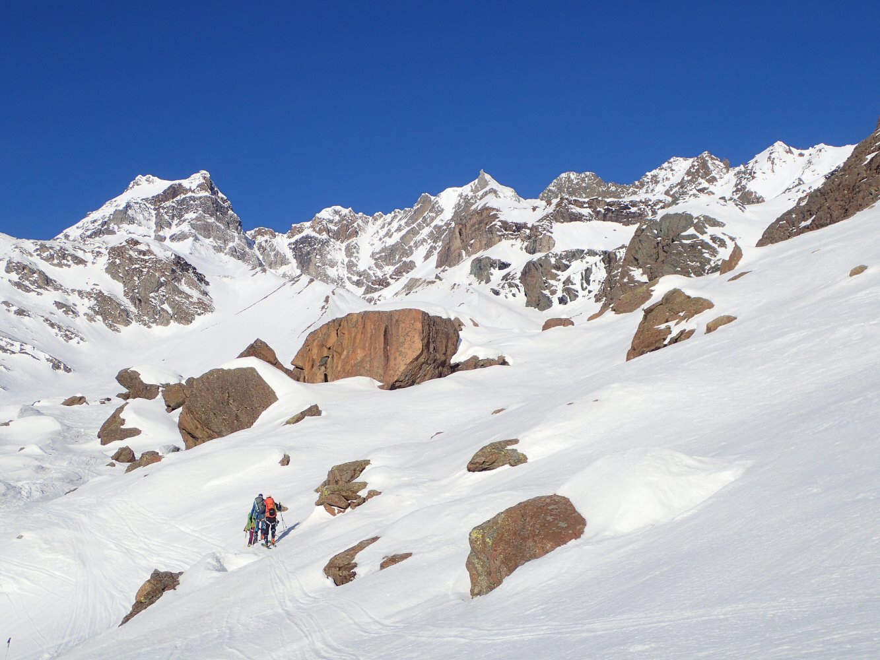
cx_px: 440
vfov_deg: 37.7
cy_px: 330
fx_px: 966
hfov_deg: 49.0
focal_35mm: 38
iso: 100
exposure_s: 1/200
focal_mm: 6.86
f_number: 10
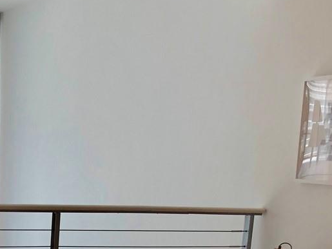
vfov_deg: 16.1
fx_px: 834
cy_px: 316
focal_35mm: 87
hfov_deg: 21.7
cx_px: -4
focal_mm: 4
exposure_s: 1/120
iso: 32
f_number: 1.8
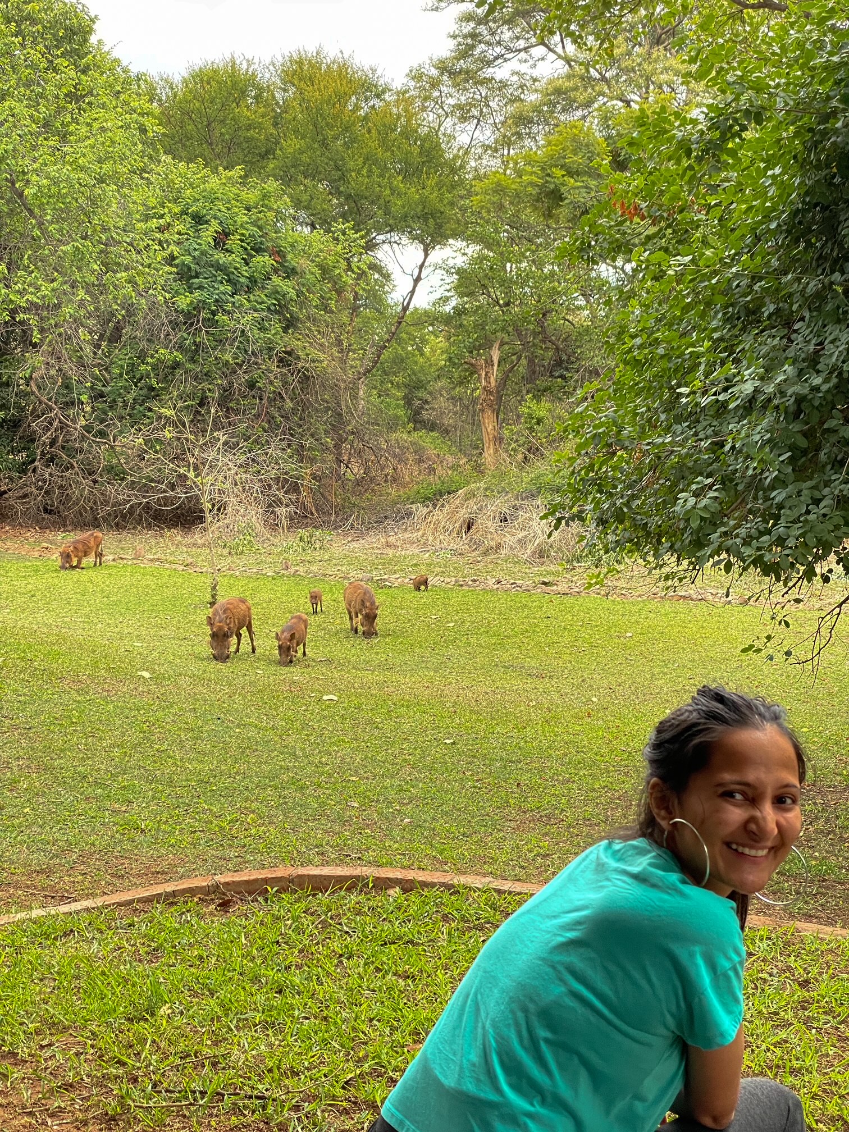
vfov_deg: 36.8
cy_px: 566
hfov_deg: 28.0
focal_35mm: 52
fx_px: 1700
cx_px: 424
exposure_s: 1/120
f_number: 2
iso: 125
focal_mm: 6
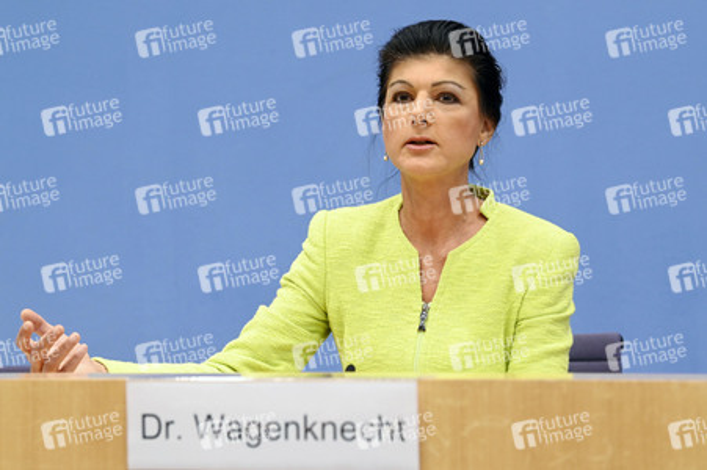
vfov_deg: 15.9
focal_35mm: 86
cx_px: 354
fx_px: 1688
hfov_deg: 23.7
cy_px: 235
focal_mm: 86
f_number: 5.6
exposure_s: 1/640
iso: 5000
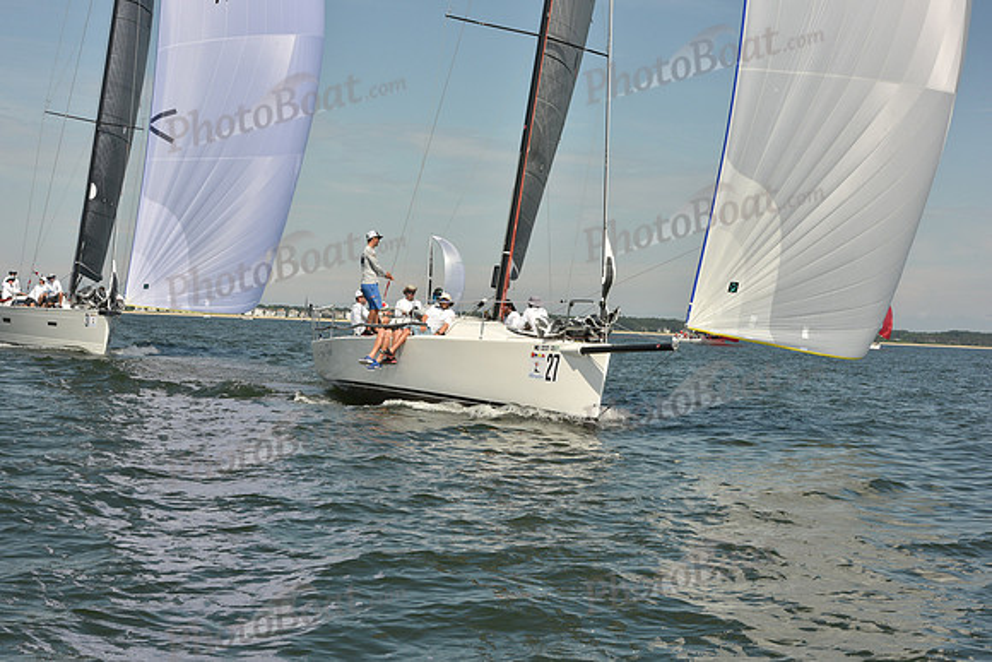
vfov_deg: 19.5
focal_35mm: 70
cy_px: 331
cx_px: 496
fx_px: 1929
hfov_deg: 28.8
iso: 320
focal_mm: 70
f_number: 14
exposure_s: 1/640
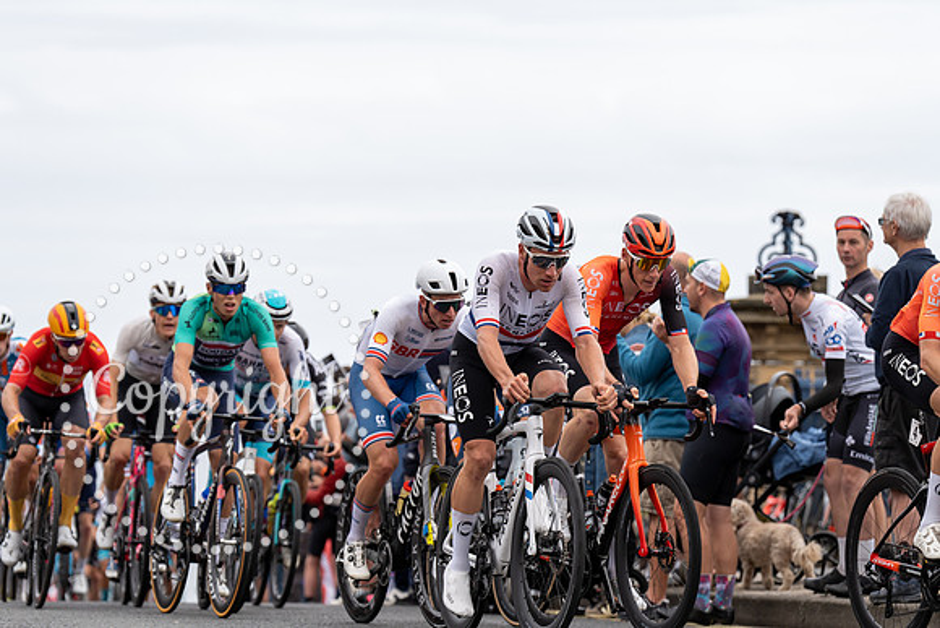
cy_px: 314
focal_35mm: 140
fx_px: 3656
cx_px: 470
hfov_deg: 14.7
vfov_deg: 9.8
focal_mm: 140
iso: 320
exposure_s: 1/1000
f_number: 3.5
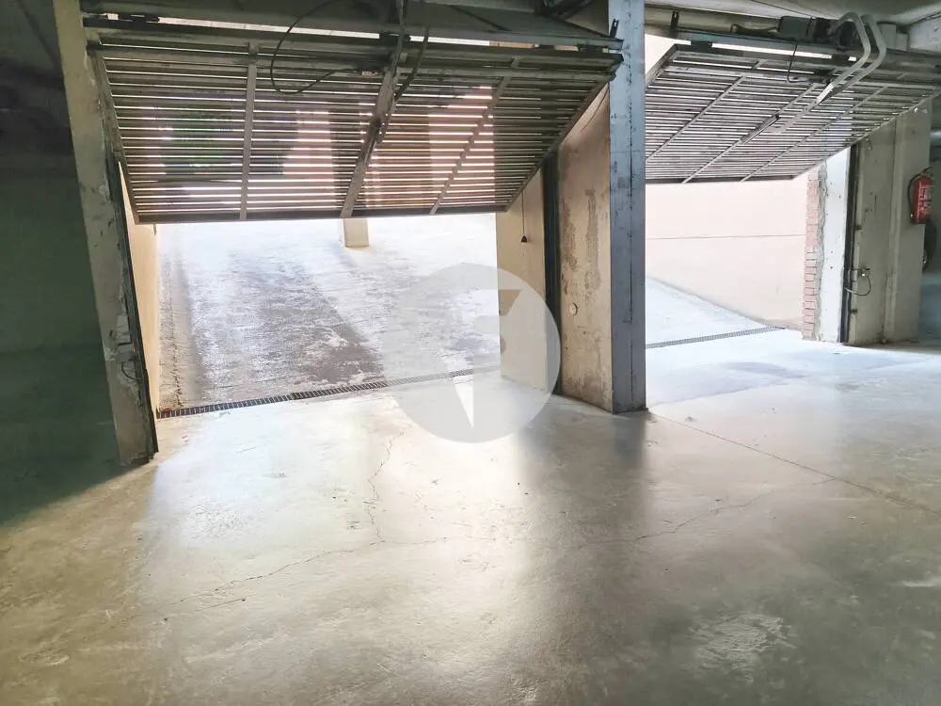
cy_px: 353
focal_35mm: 23
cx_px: 470
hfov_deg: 73.9
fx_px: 625
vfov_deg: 58.9
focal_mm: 6.18
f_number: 1.65
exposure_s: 1/50
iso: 800
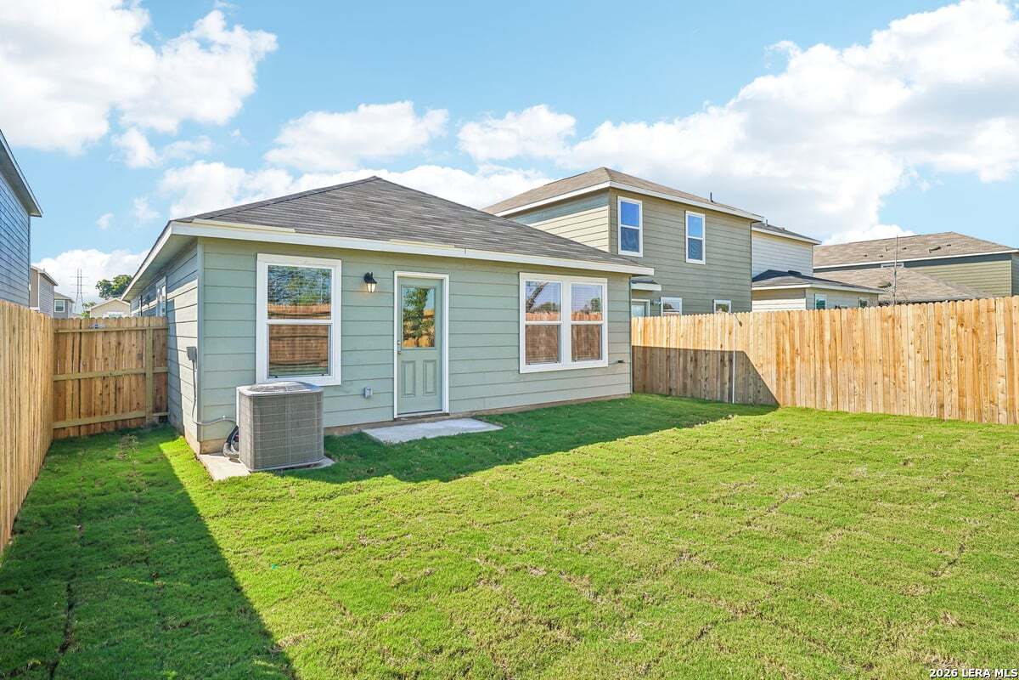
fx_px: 538
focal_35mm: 19
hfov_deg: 86.9
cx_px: 510
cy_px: 340
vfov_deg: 64.6
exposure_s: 1/200
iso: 200
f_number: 8
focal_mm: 19
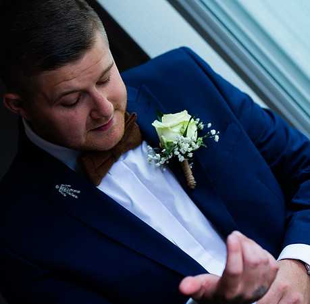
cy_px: 122
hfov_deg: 13.7
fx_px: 1292
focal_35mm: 129
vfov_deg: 13.4
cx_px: 95
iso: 100
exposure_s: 1/250
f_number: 2.5
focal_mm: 85
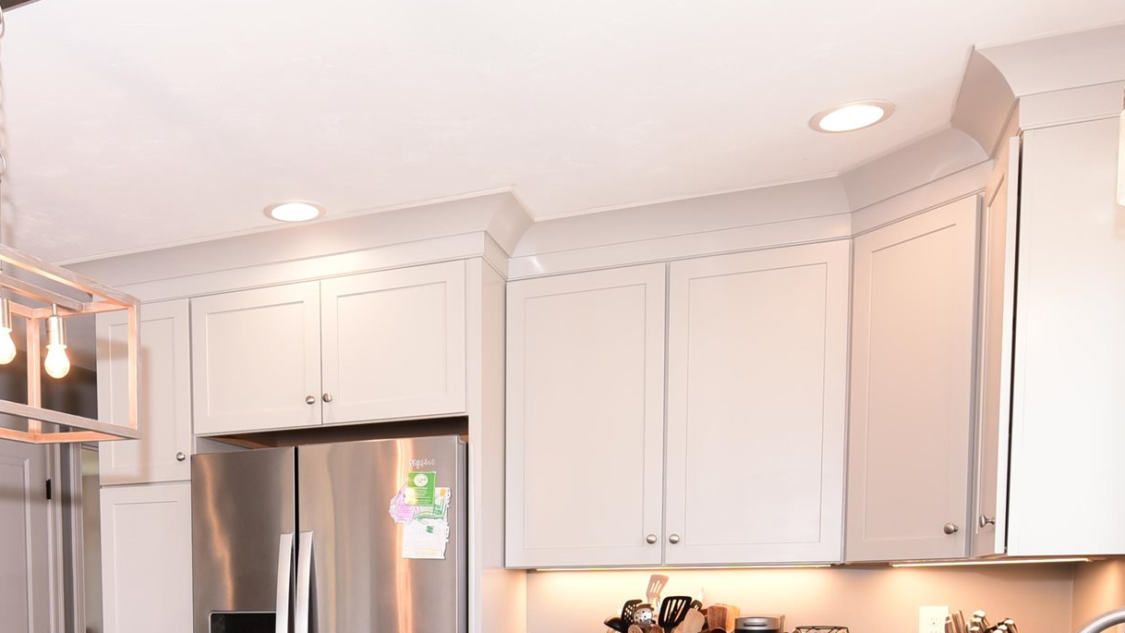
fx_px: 1104
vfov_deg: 29.2
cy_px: 677
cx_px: 270
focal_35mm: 37
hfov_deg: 51.5
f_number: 4.5
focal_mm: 14
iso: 220
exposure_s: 1/60
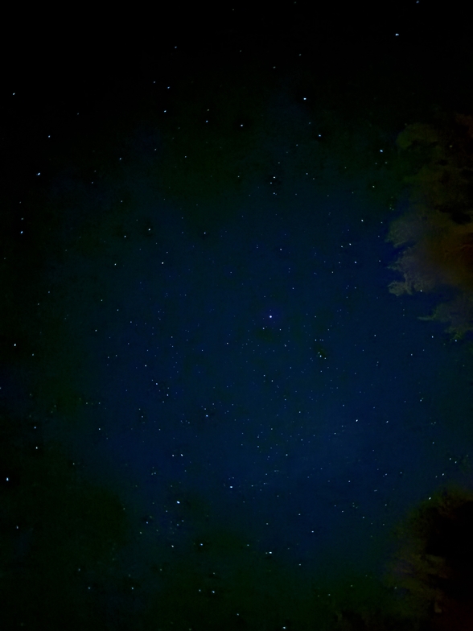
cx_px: 236
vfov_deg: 67.3
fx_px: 474
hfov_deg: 53.1
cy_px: 316
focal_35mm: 26
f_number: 1.6
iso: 10000
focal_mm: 5.96
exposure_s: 1
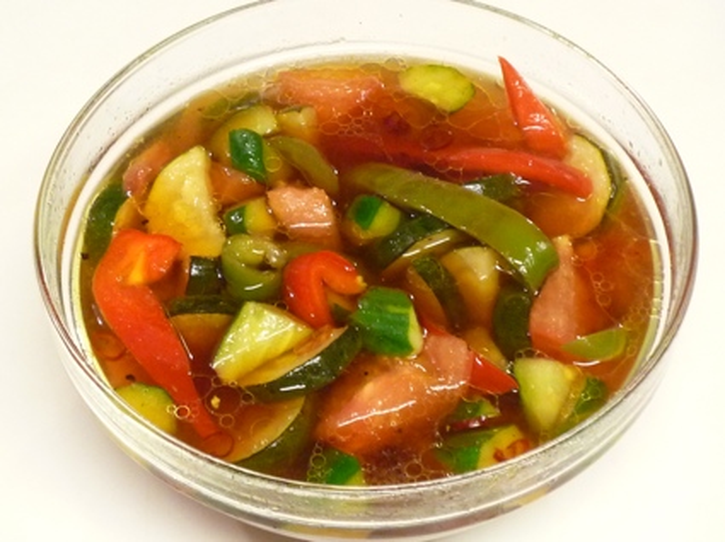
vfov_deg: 18.6
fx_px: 1653
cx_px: 362
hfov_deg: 24.7
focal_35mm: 79
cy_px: 271
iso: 400
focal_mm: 7.8
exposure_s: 1/8
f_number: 4.3
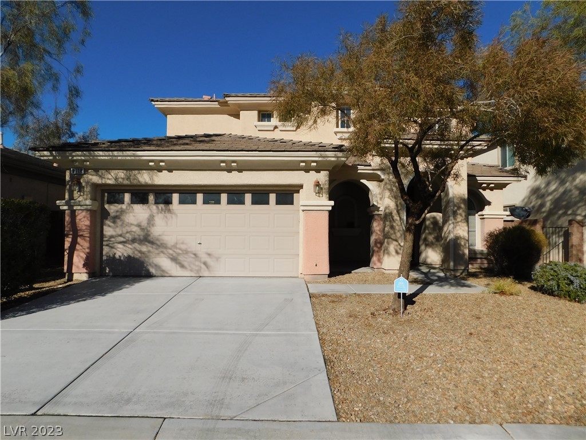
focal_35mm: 23
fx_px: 389
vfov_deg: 58.9
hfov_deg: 73.9
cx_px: 293
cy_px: 220
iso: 125
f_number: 6
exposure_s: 1/1000
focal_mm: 4
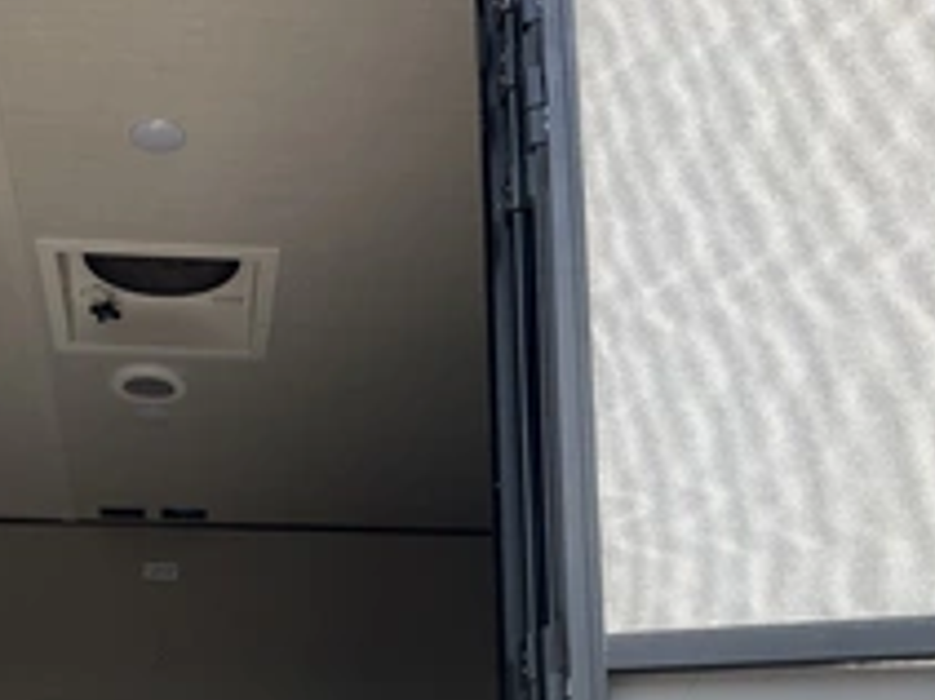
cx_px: 115
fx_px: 1485
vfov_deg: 25.5
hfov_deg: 33.3
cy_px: 656
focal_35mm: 55
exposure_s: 1/1121
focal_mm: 3
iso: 25
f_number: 1.8
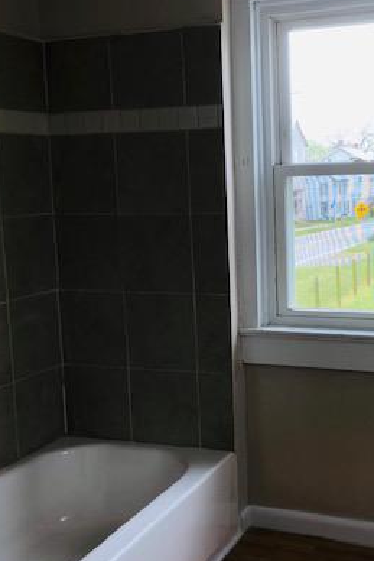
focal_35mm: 48
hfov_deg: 27.9
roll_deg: +1.8
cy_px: 301
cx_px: 260
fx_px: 747
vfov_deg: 41.1
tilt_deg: -7.0
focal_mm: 3.99
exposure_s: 1/120
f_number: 1.8
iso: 50
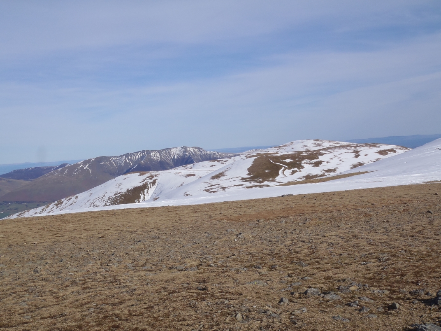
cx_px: 220
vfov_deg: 29.7
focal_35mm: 49
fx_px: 624
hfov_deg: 38.9
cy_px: 166
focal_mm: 8.89
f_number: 7.1
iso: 80
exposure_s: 1/400
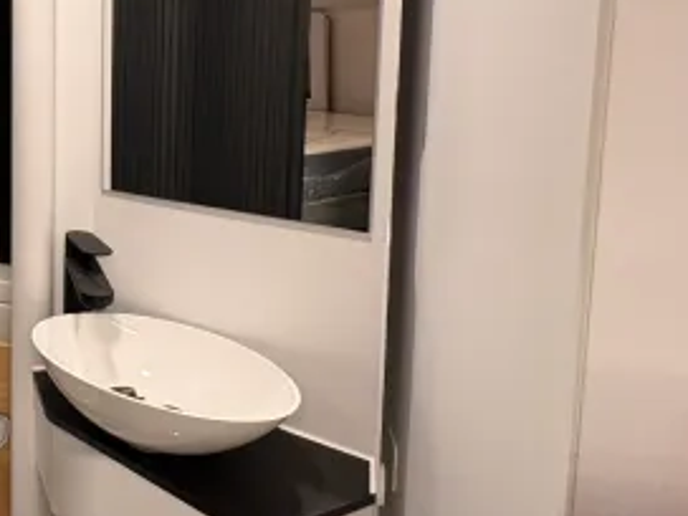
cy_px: 113
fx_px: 716
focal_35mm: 36
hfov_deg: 43.2
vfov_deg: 38.4
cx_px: -18
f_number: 2.2
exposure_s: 1/50
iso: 200
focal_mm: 2.22
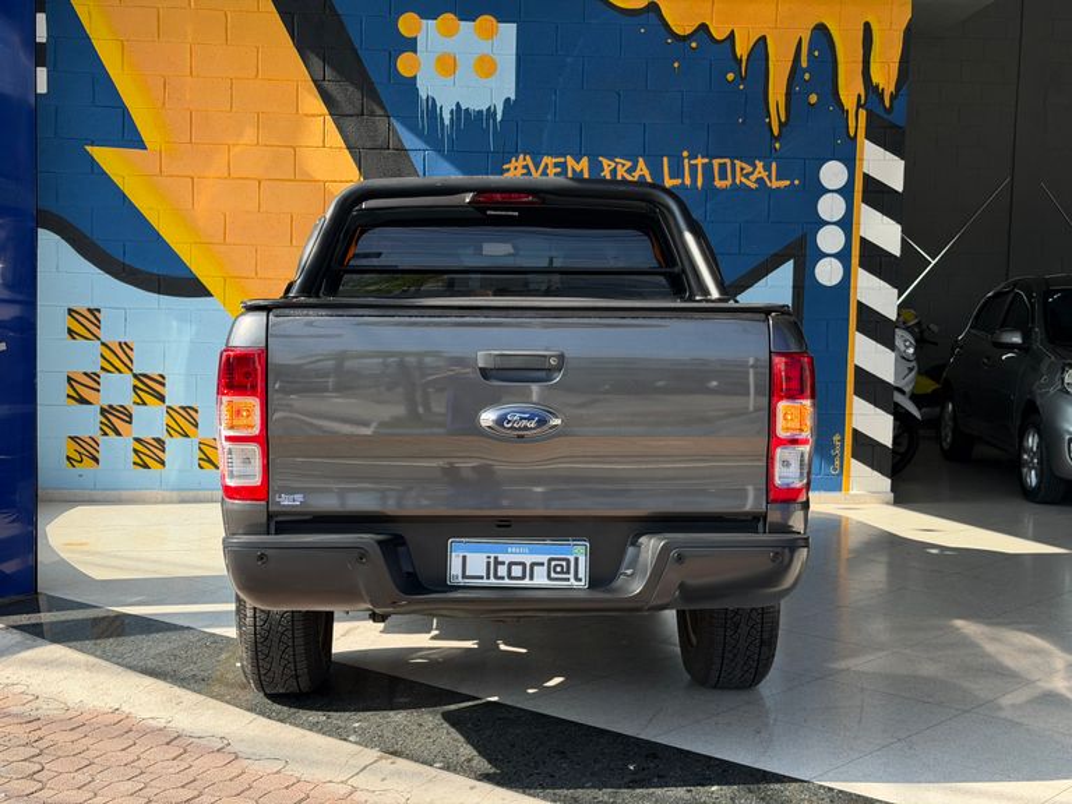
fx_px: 1486
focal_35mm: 48
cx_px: 536
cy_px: 402
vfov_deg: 30.3
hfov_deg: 39.7
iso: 100
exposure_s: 1/1264
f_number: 1.78
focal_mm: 6.76
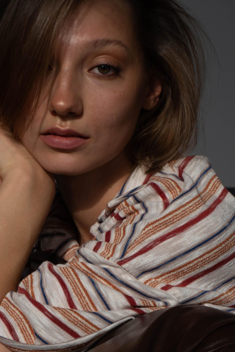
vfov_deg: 16.0
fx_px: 1253
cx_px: 65
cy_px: 191
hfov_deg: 10.7
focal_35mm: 128
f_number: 6.3
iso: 100
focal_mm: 50
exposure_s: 1/250
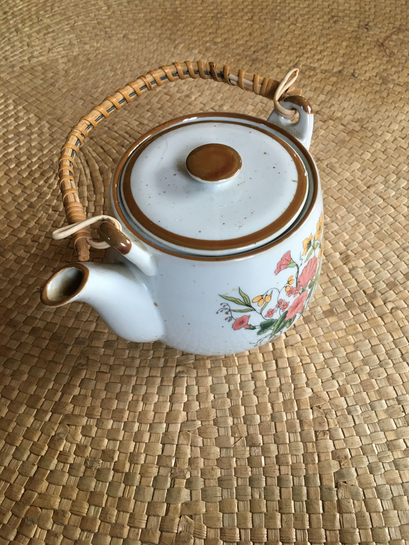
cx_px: 204
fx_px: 457
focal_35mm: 29
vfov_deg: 61.7
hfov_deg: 48.2
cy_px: 272
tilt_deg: -54.2
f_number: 2.2
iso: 160
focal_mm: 4.15
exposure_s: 1/33
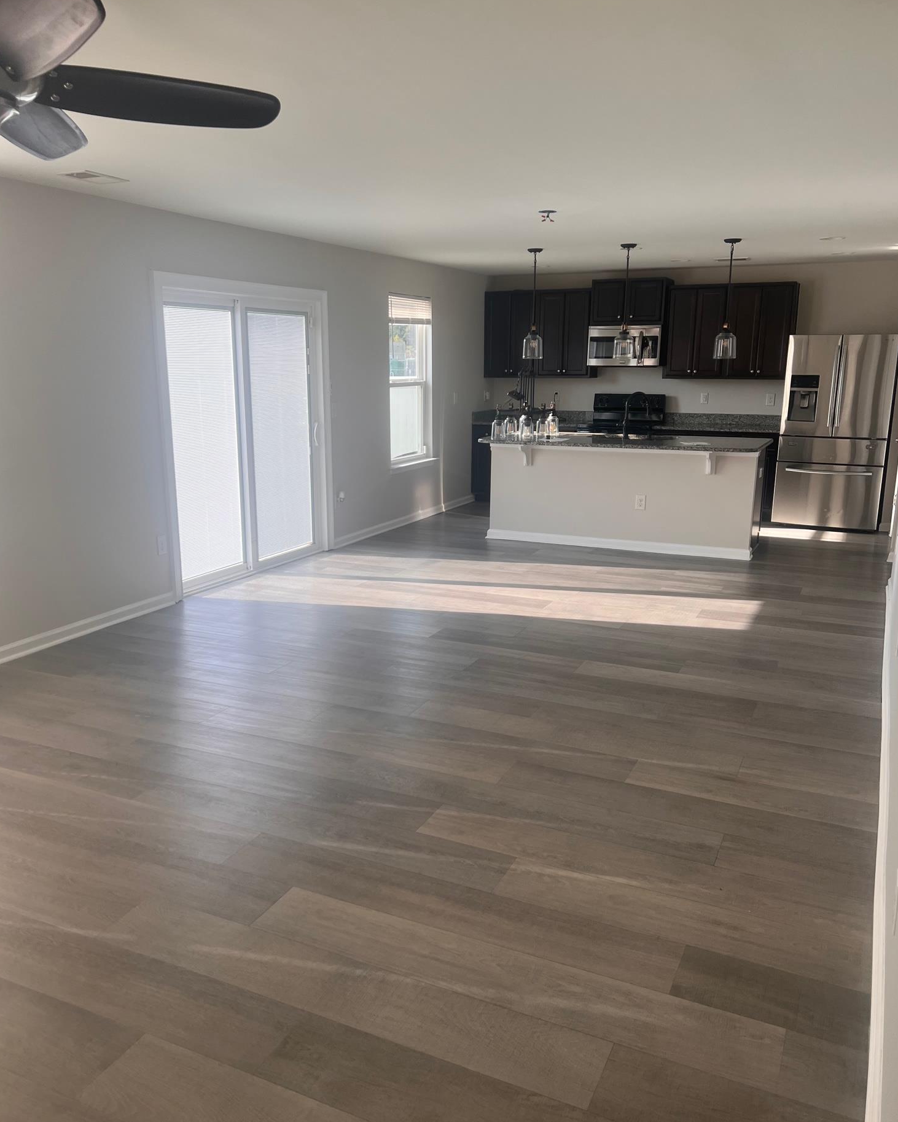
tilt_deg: -12.7
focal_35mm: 28
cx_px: 447
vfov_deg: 62.2
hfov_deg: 51.5
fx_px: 930
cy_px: 571
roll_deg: -0.6
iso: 50
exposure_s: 1/361
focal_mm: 5.7
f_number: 1.5
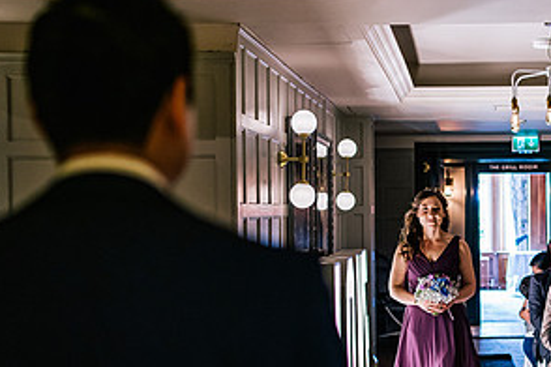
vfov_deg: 19.7
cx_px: 444
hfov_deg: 28.6
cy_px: 235
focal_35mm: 69
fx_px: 1056
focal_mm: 35
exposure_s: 1/250
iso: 1250
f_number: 1.6
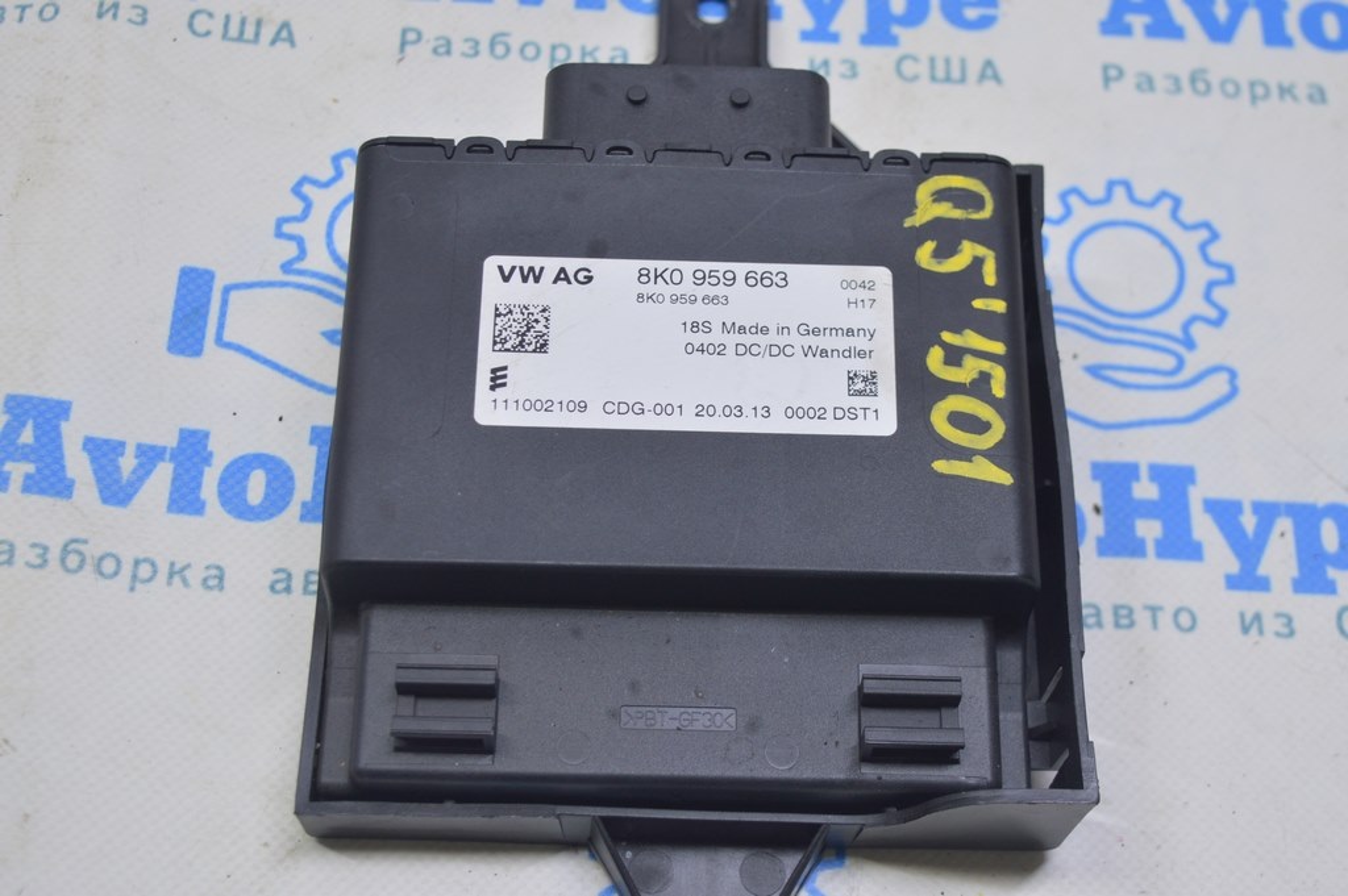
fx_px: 2133
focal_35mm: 57
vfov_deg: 23.7
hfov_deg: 35.1
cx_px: 674
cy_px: 448
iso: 400
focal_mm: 38
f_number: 5.6
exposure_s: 1/25
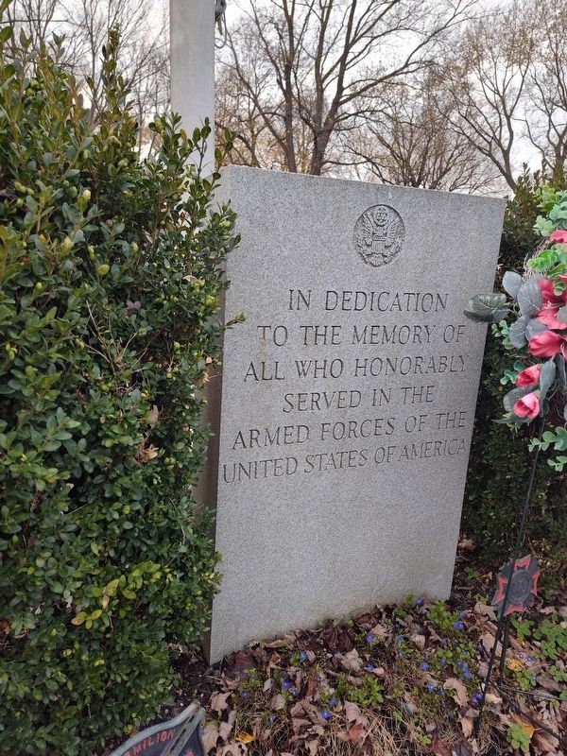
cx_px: 284
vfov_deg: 73.9
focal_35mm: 23
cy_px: 378
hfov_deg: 58.9
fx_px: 502
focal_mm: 5.56
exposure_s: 1/120
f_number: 1.8
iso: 130
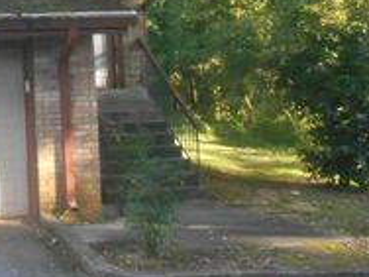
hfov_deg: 25.5
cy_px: 27
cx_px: -67
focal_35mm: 69
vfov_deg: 20.9
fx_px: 736
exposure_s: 1/250
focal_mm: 4.7
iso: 640
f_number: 3.4
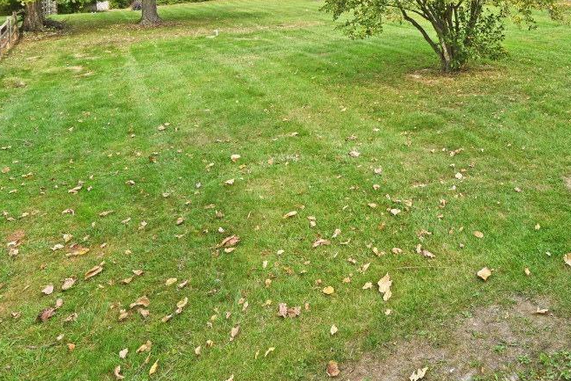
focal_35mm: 32
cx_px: 454
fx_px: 508
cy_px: -13
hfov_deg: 54.8
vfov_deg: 36.4
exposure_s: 1/250
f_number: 5.6
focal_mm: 14
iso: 100
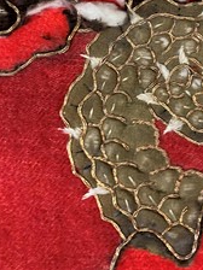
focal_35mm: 50
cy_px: 46
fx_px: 391
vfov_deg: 36.6
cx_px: 151
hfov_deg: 28.7
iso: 320
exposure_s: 1/50
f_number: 1.8
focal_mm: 3.99
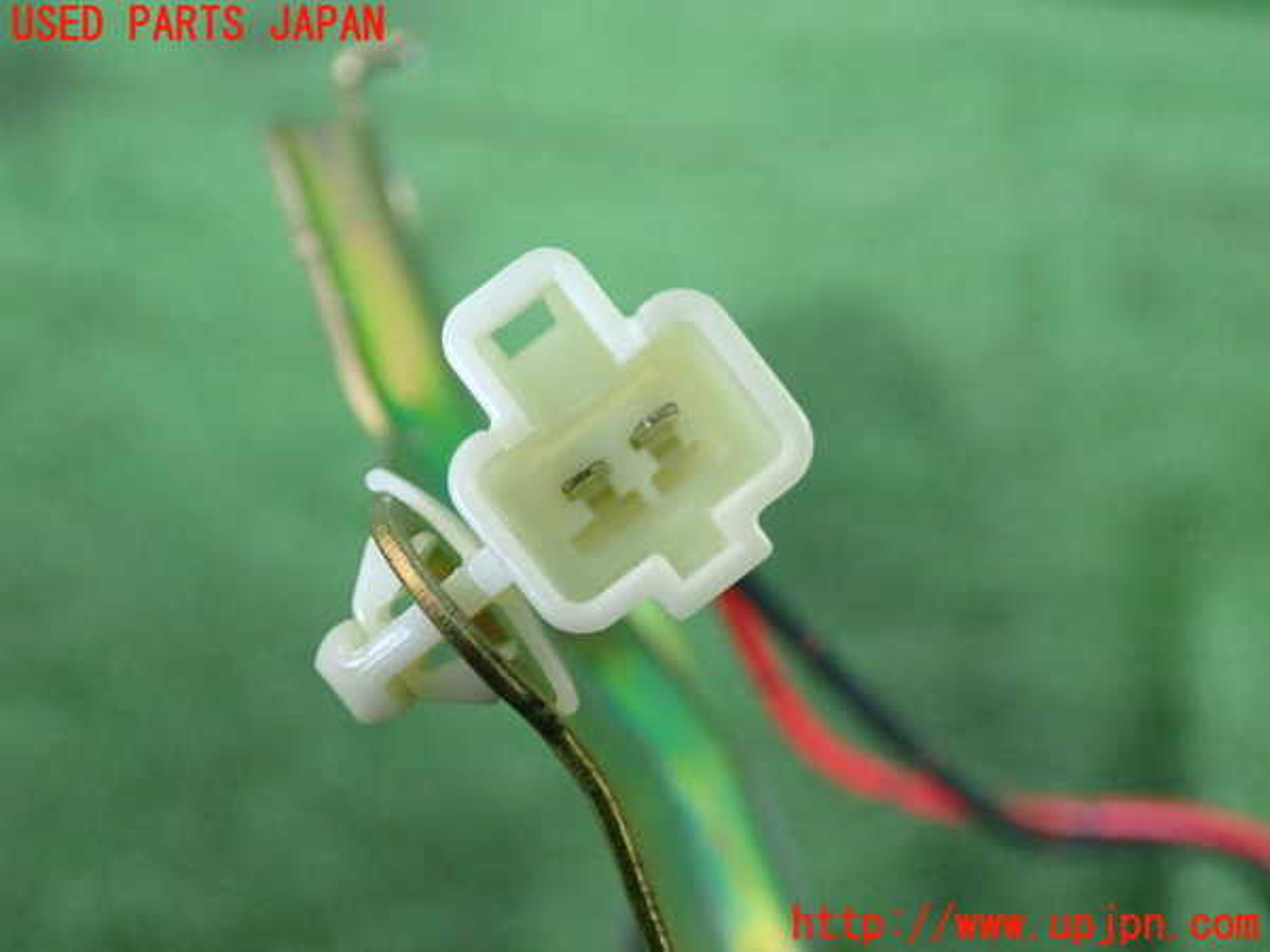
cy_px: 476
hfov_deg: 38.2
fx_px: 1834
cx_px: 635
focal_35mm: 50
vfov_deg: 29.1
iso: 640
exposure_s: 1/125
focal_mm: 9.01
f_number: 3.2
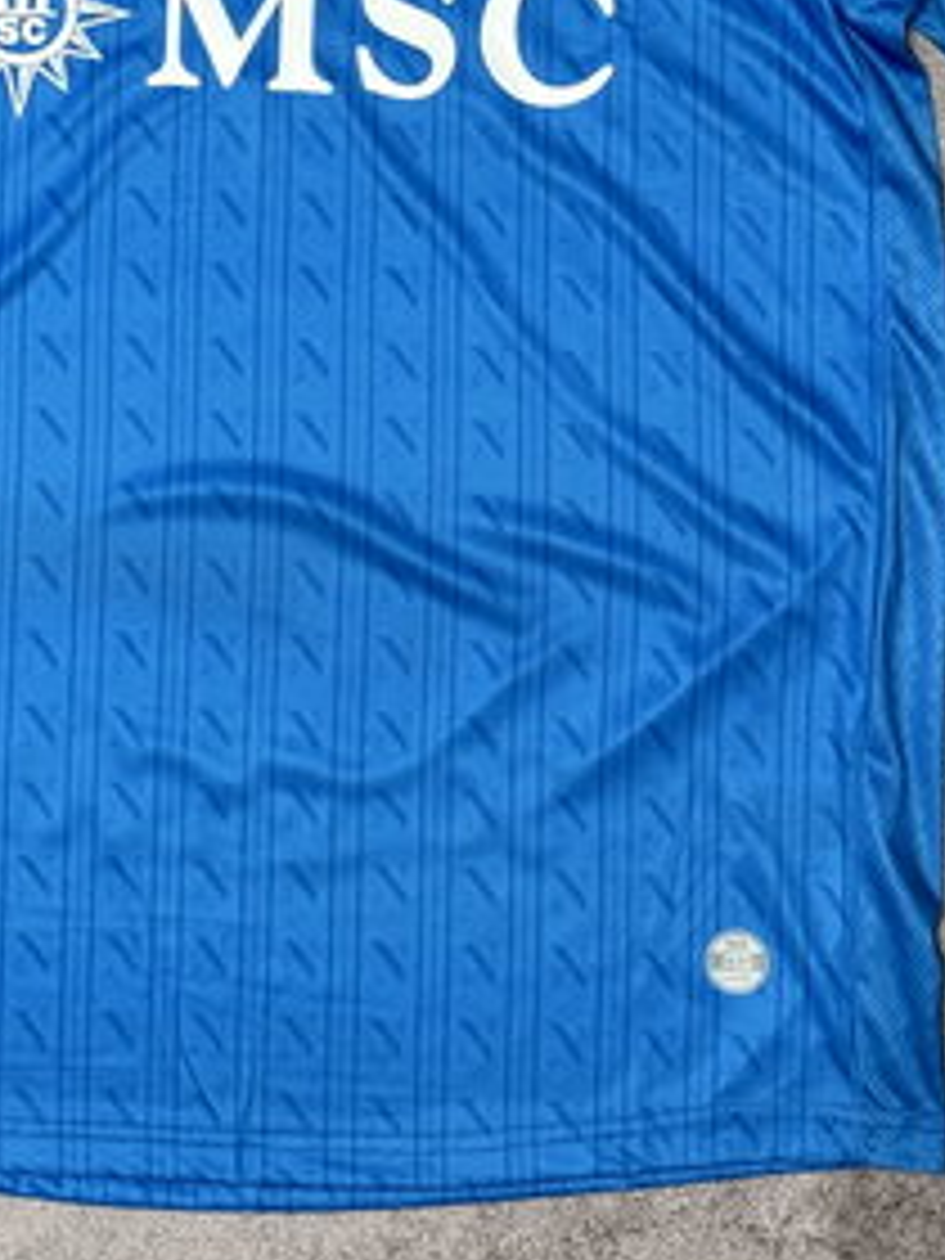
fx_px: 3604
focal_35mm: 99
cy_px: 182
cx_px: 292
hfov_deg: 14.9
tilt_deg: -85.7
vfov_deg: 19.5
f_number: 1.6
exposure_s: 1/33
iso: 160
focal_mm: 5.96
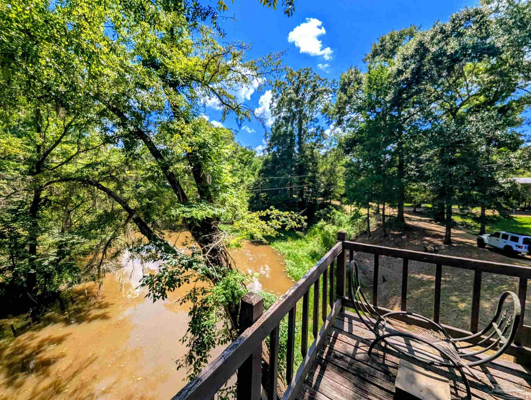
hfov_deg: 106.1
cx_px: 266
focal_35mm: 13
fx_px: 200
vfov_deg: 90.1
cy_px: 200
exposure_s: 1/2114
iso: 47
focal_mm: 1.95
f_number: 2.2
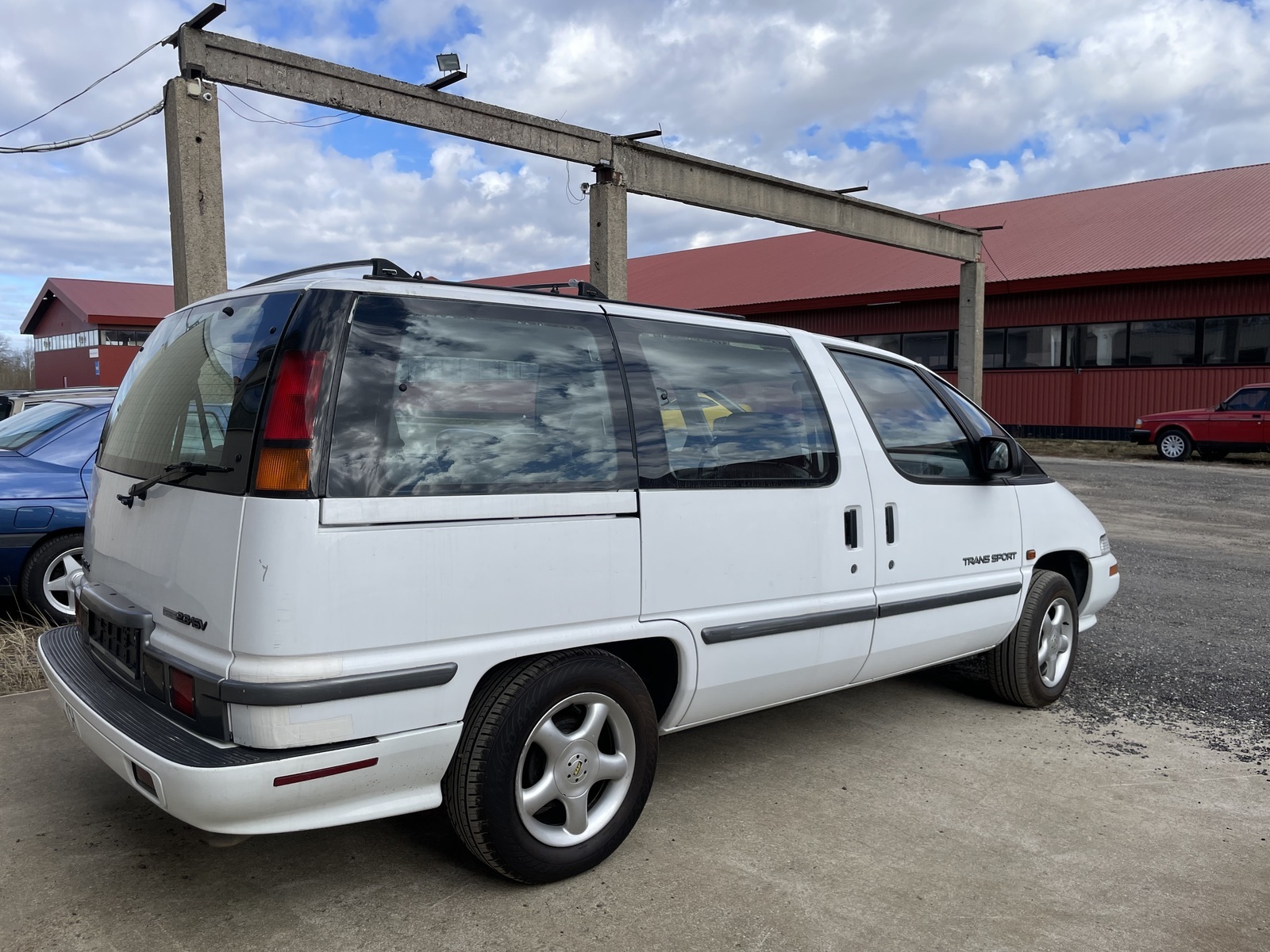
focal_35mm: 26
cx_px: 635
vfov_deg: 53.1
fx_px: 954
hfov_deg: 67.3
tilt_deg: -4.7
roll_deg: +1.2
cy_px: 476
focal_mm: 4.2
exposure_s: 1/3125
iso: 32
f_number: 1.6
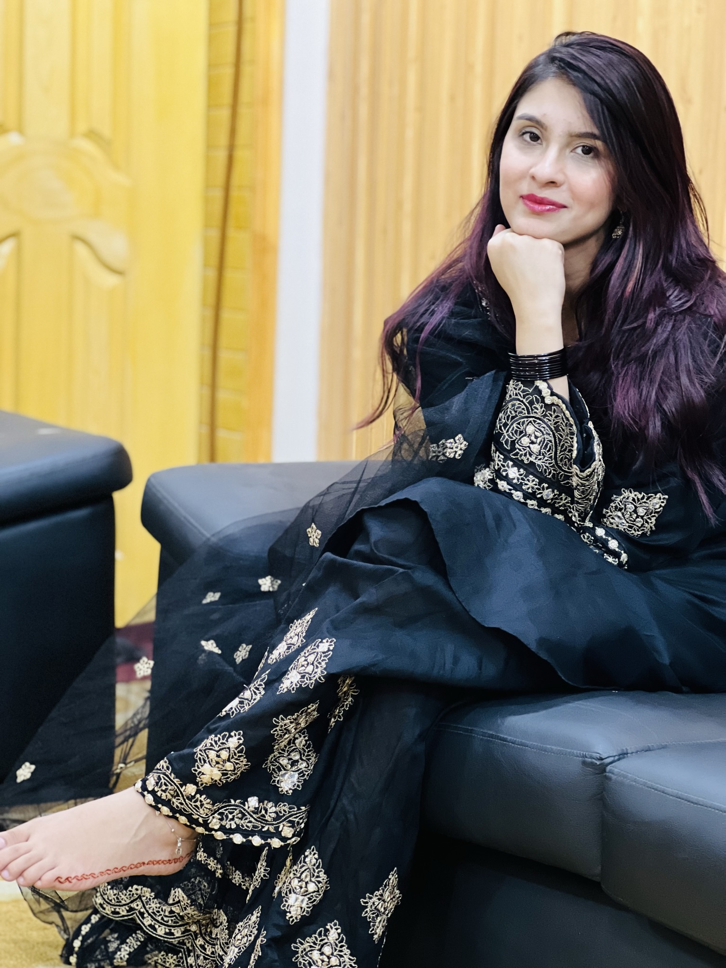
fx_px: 2153
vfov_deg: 25.3
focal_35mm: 77
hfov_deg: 19.1
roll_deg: -1.7
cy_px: 484
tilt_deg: -4.5
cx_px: 363
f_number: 2.8
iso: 400
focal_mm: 9
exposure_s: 1/17
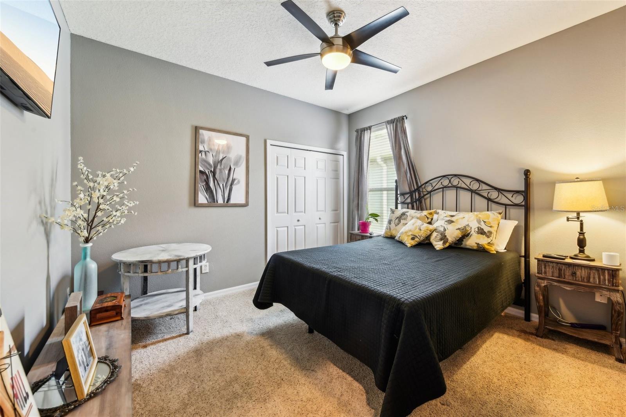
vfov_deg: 81.2
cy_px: 208
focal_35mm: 14
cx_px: 313
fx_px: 243
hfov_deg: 104.3
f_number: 8
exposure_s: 1/2.5
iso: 400
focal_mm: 14
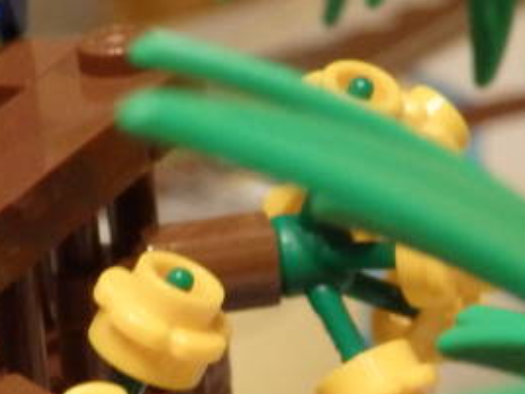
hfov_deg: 8.9
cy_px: 348
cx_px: 86
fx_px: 3367
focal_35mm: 222
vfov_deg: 6.7
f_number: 4.4
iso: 800
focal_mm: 11.9
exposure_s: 1/13
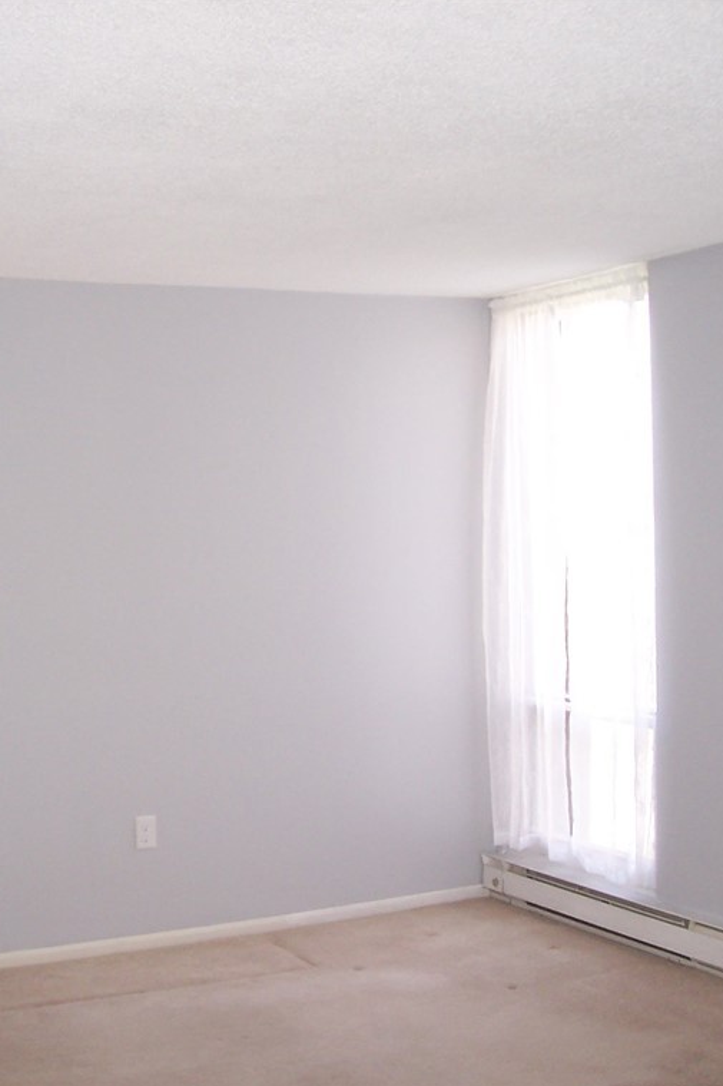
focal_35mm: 52
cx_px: 321
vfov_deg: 38.2
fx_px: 1567
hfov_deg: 26.0
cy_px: 544
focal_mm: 5.6
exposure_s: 1/60
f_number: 2.8
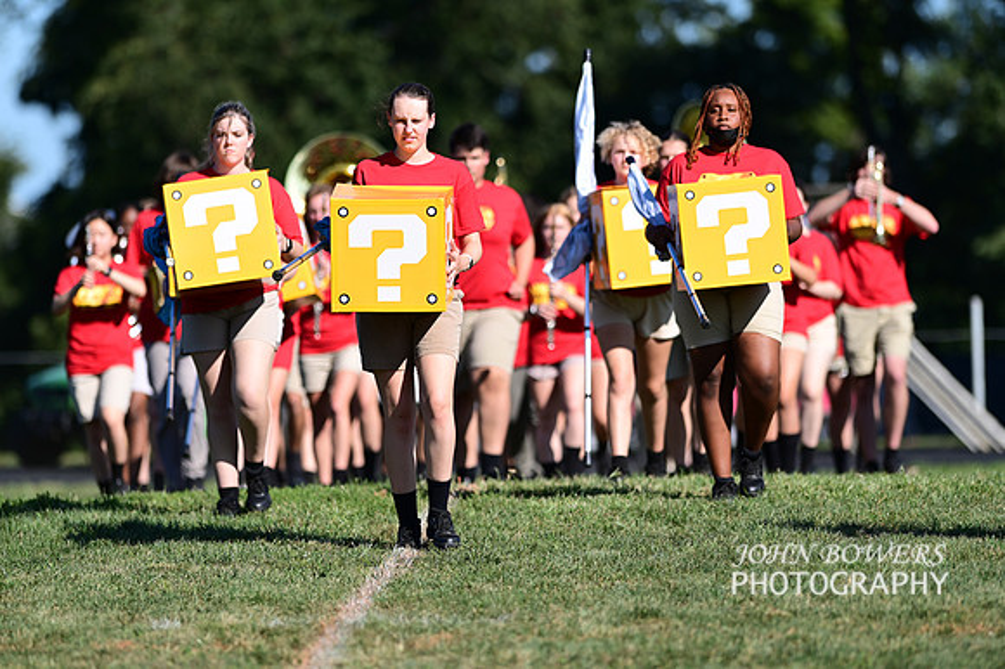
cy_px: 334
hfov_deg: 6.9
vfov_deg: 4.6
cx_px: 502
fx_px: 8370
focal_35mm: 300
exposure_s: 1/1600
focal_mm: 300
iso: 100
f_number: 2.8
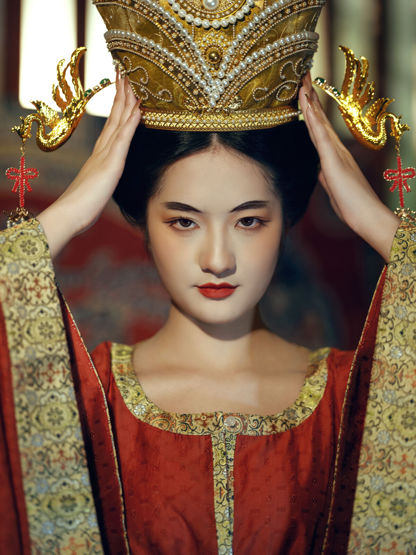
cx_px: 208
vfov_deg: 22.5
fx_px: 1394
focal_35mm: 87
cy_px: 278
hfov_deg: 17.0
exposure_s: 1/125
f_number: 2
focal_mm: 110
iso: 250
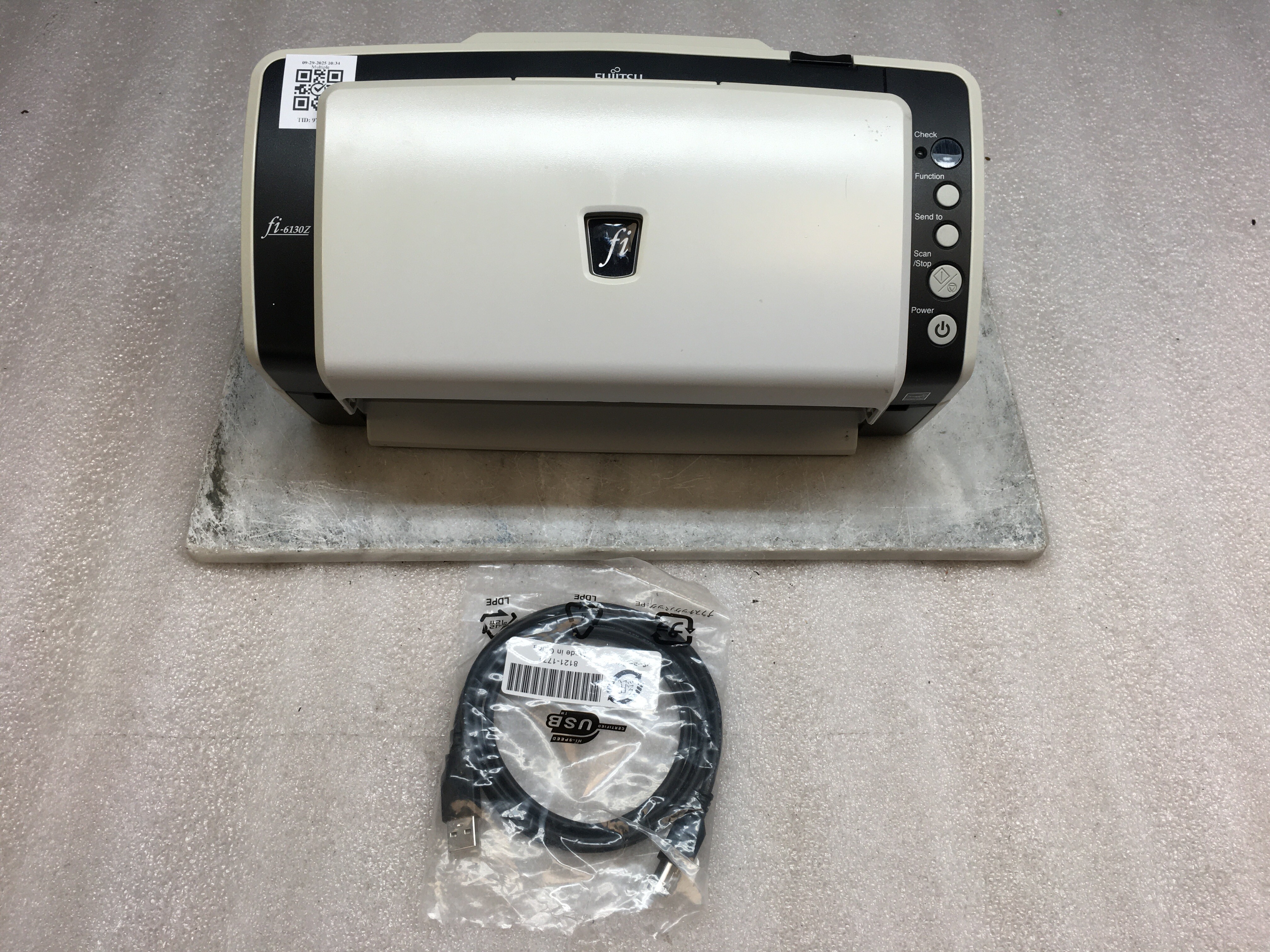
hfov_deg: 61.7
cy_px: 476
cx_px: 635
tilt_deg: -56.7
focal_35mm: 29
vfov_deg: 48.2
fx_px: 1064
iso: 40
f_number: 2.2
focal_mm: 4.15
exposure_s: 1/120
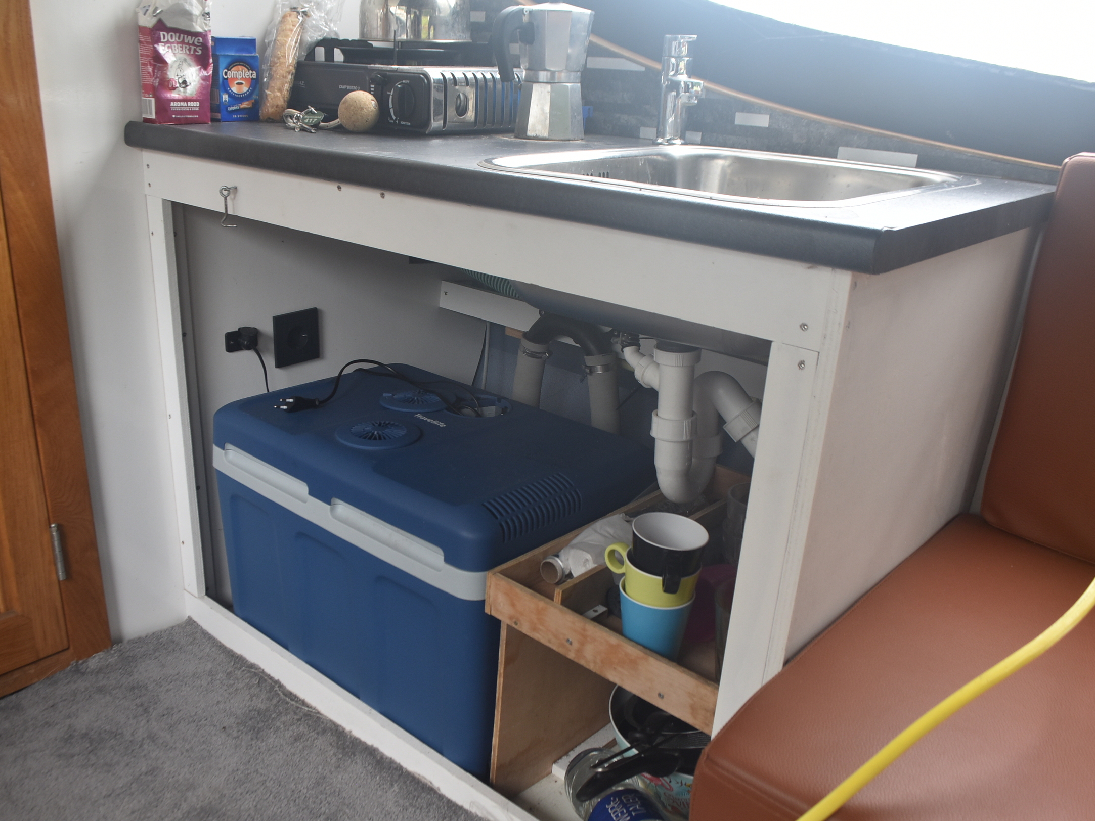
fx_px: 949
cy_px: 412
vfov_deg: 46.8
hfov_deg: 59.9
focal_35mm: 30
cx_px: 502
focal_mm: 18
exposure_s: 1/100
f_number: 5
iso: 400
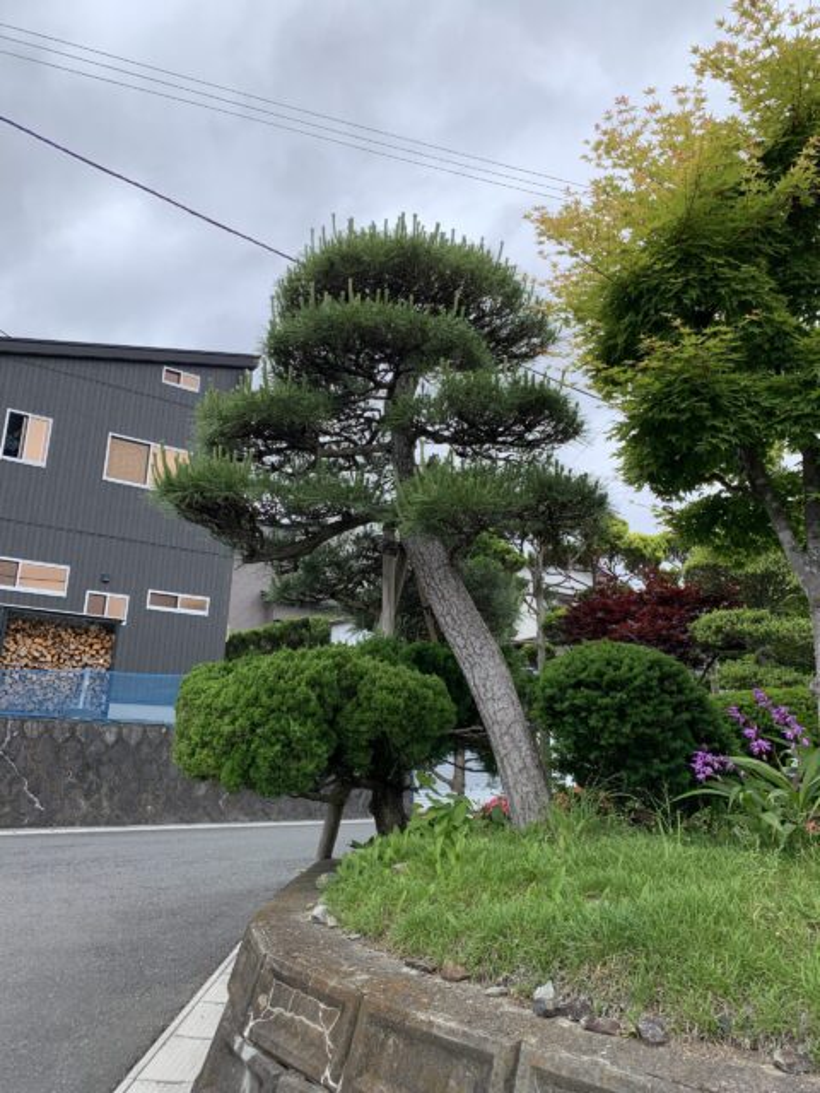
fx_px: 821
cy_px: 546
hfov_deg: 53.1
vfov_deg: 67.3
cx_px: 410
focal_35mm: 26
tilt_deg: +13.9
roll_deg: -2.4
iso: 25
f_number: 1.8
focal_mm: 4.25
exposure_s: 1/1314
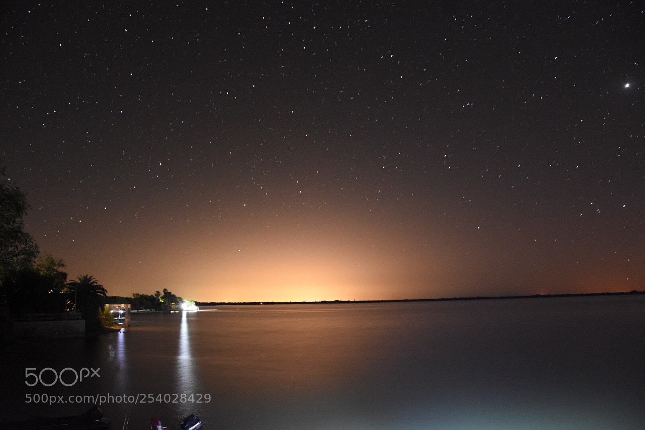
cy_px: 215
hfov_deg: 67.4
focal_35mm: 27
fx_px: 484
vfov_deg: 47.9
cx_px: 322
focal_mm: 18
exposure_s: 26.3
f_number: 3.5
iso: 3200
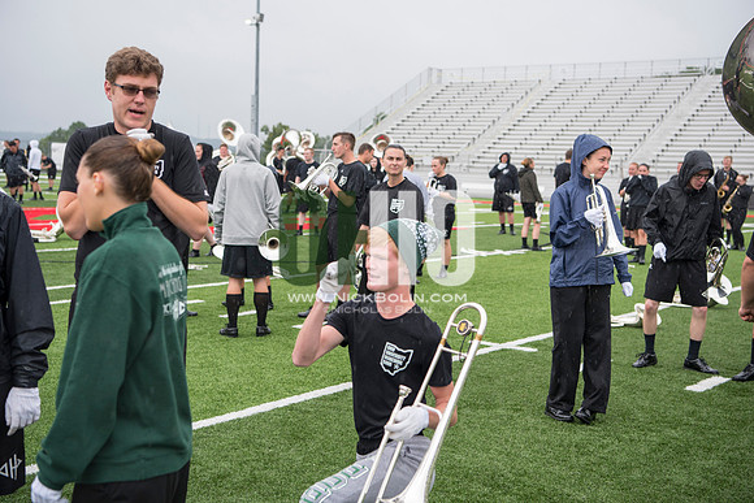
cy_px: 252
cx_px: 377
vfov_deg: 27.0
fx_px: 1047
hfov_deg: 39.6
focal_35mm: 50
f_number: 4
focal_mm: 50
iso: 400
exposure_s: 1/500
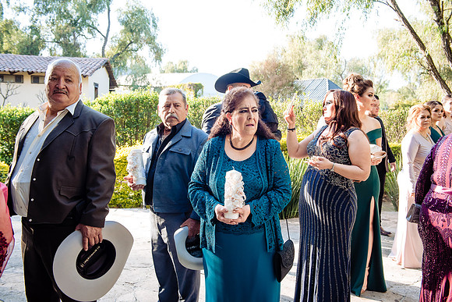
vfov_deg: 37.9
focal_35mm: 35
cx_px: 226
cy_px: 151
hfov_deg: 54.4
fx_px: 440
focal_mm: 35
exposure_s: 1/200
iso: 800
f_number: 5.6
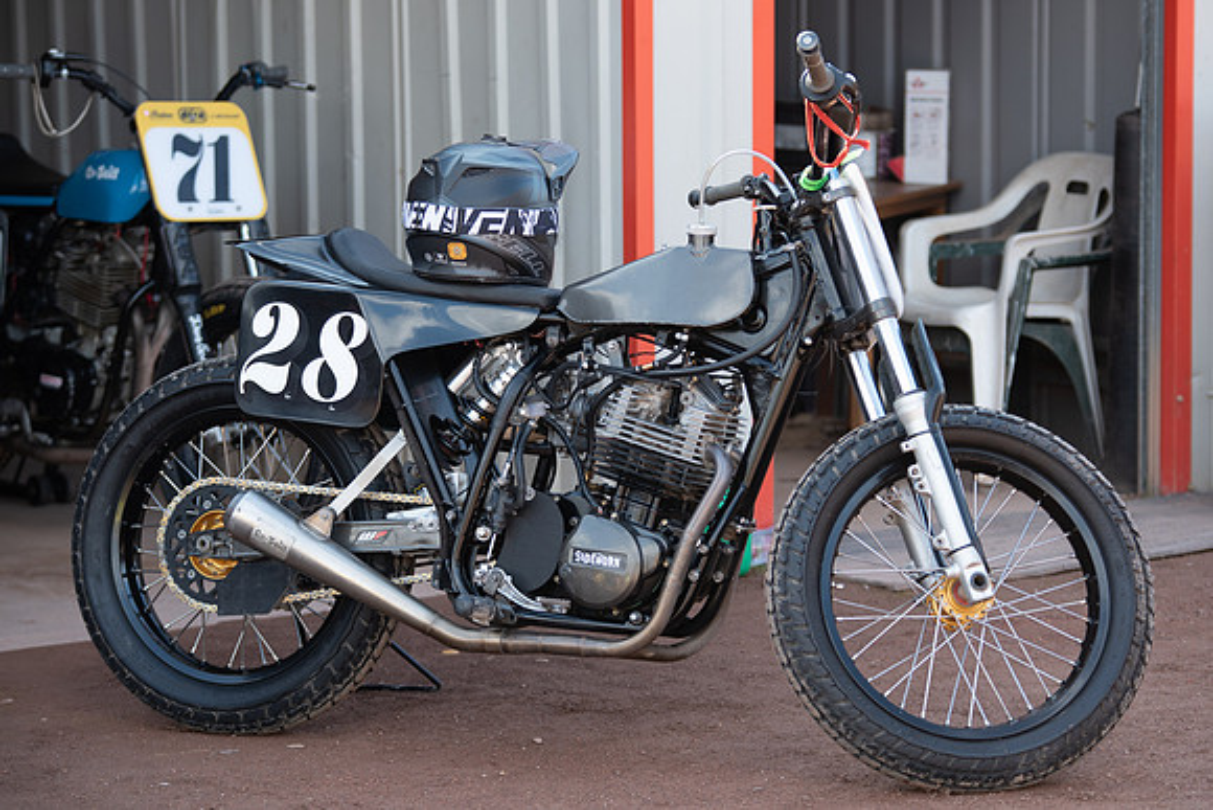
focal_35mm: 128
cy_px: 384
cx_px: 659
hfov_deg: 16.1
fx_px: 4301
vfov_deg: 10.8
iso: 200
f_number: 3.2
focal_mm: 112
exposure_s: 1/320
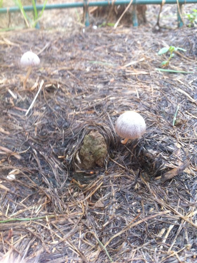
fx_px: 266
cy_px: 132
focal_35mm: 35
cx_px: 98
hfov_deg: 40.6
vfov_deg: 52.7
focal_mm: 3.85
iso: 160
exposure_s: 1/15
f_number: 2.8
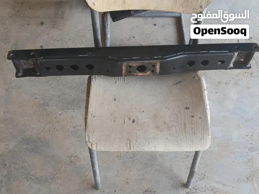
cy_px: 97
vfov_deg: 53.1
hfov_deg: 67.3
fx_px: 195
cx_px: 130
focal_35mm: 26
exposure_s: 1/50
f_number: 1.8
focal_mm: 3.98
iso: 80
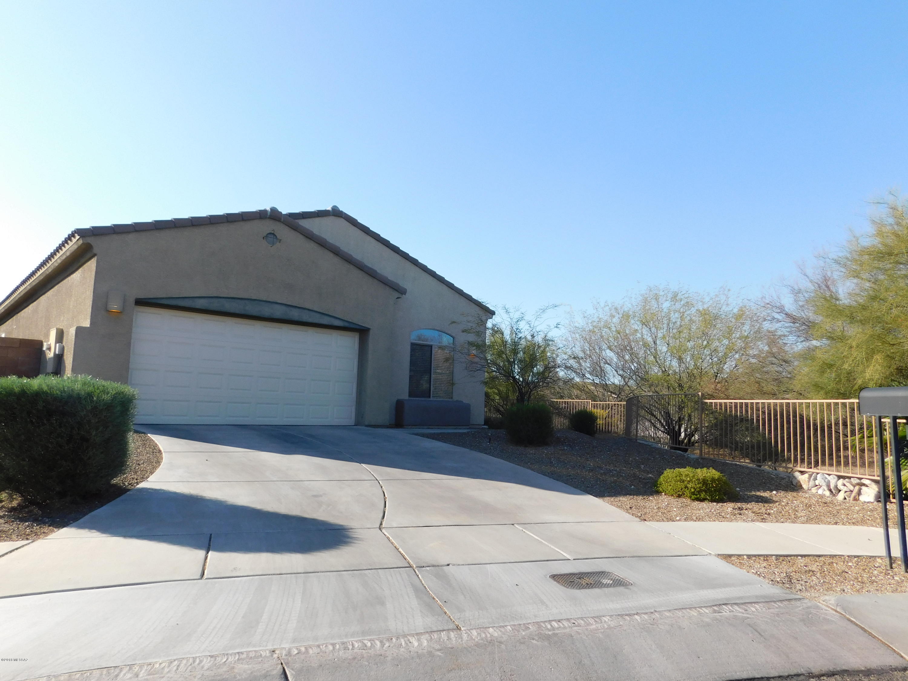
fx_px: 603
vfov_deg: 58.9
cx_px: 454
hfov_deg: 73.9
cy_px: 340
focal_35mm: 23
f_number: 3
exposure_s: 1/1000
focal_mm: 4
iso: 125
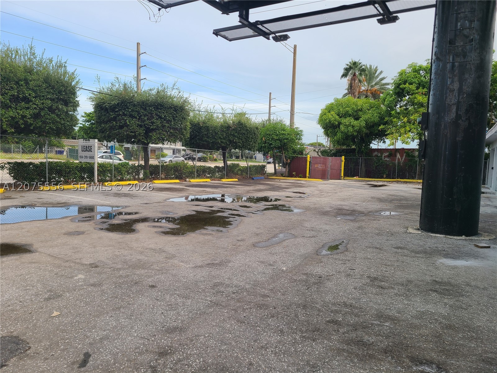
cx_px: 248
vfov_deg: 53.1
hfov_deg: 67.3
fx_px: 373
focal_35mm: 26
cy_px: 186
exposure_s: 1/696
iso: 40
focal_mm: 5.4
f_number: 1.8
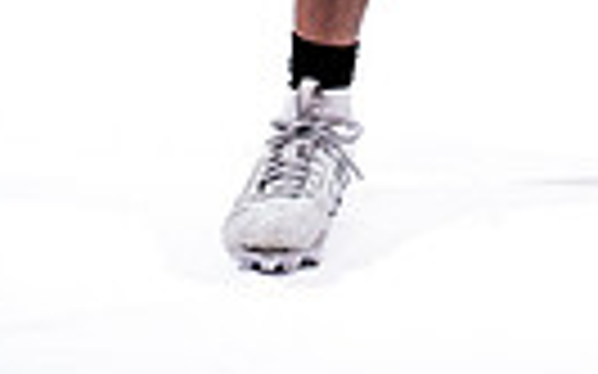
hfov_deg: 13.8
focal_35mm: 149
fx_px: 2427
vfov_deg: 8.0
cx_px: 607
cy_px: -559
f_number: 4
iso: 250
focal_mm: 43.2
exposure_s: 1/250
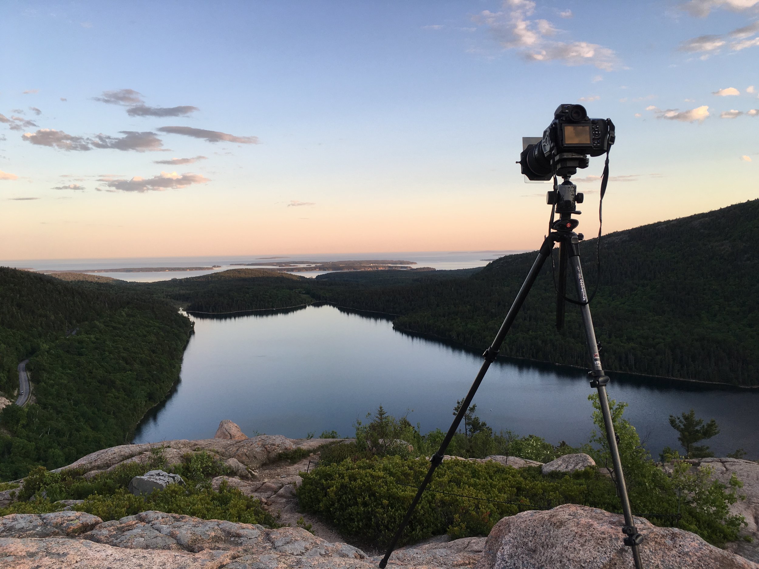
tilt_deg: -4.0
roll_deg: +1.4
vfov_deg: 48.2
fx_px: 636
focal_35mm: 29
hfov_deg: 61.7
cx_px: 380
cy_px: 284
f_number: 2.2
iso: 25
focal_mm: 4.15
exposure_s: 1/202
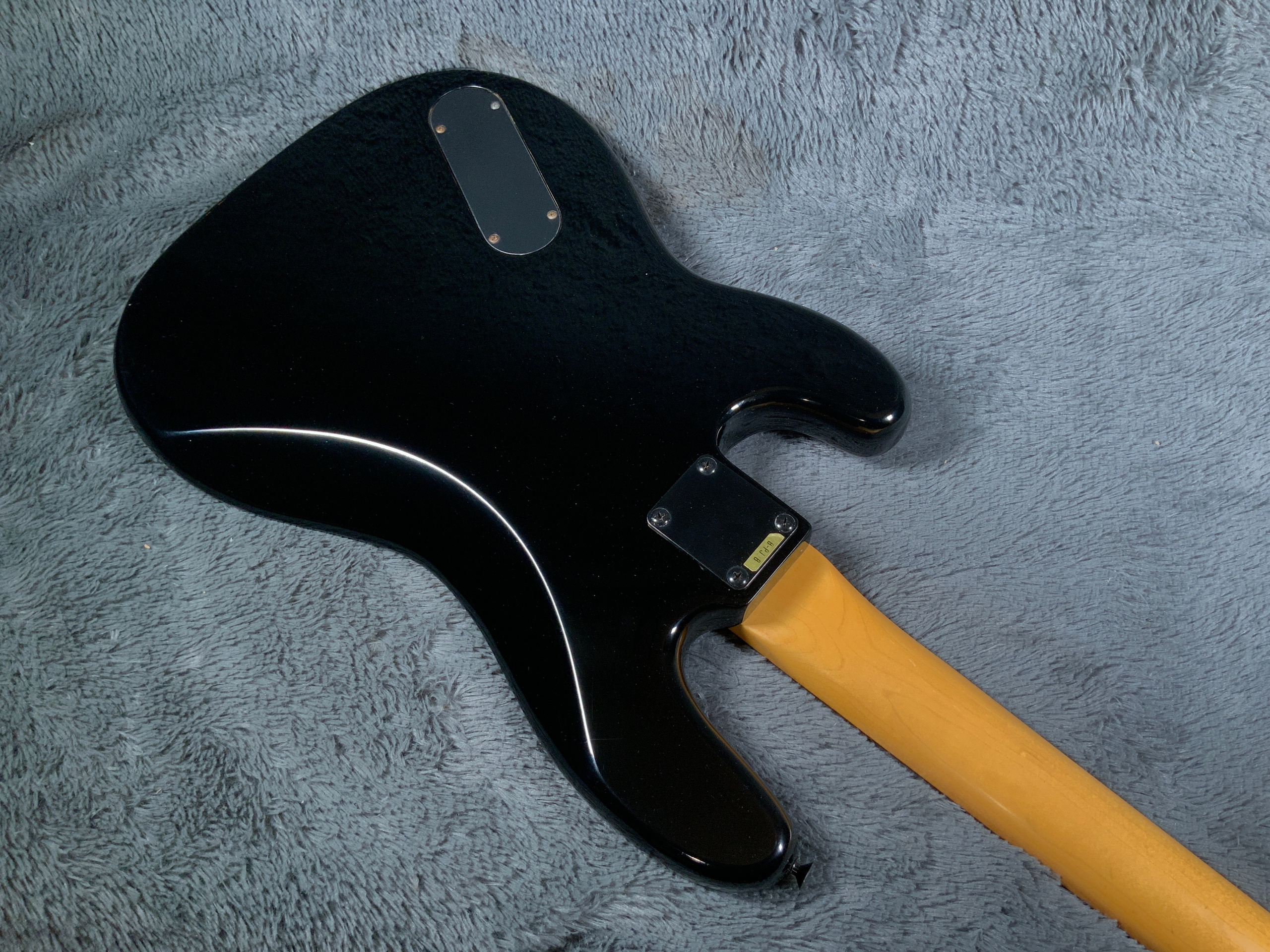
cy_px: 476
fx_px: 1064
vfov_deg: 48.2
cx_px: 635
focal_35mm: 29
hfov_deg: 61.7
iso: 64
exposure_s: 1/104
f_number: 1.8
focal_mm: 3
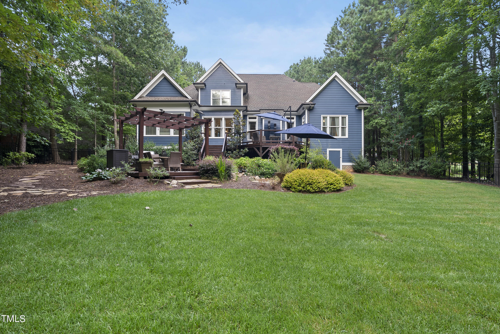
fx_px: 222
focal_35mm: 16
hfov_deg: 96.7
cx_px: 250
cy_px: 167
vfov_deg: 73.8
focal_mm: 16
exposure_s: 1/10
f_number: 7.1
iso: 400
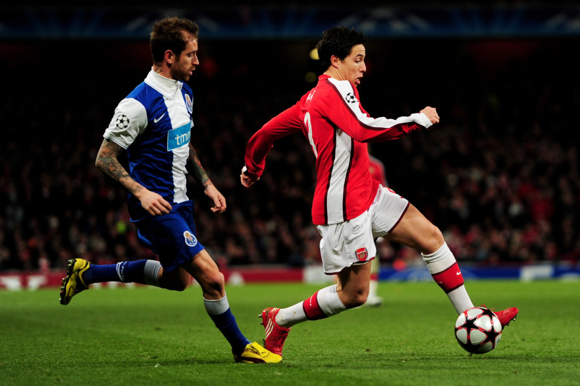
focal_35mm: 200
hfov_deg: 10.3
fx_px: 3220
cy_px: 193
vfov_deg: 6.9
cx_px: 290
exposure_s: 1/800
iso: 1600
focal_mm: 200
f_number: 2.8
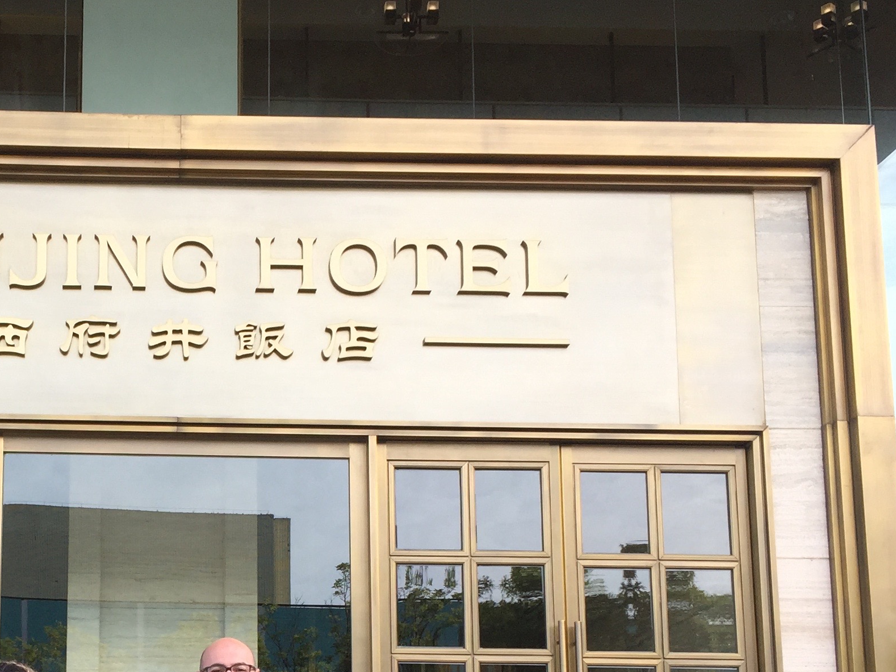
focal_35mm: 60
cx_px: 130
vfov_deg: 23.5
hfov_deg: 31.0
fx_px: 1553
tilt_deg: +8.2
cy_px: 659
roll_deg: -1.4
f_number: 2.2
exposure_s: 1/338
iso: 32
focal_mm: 4.15
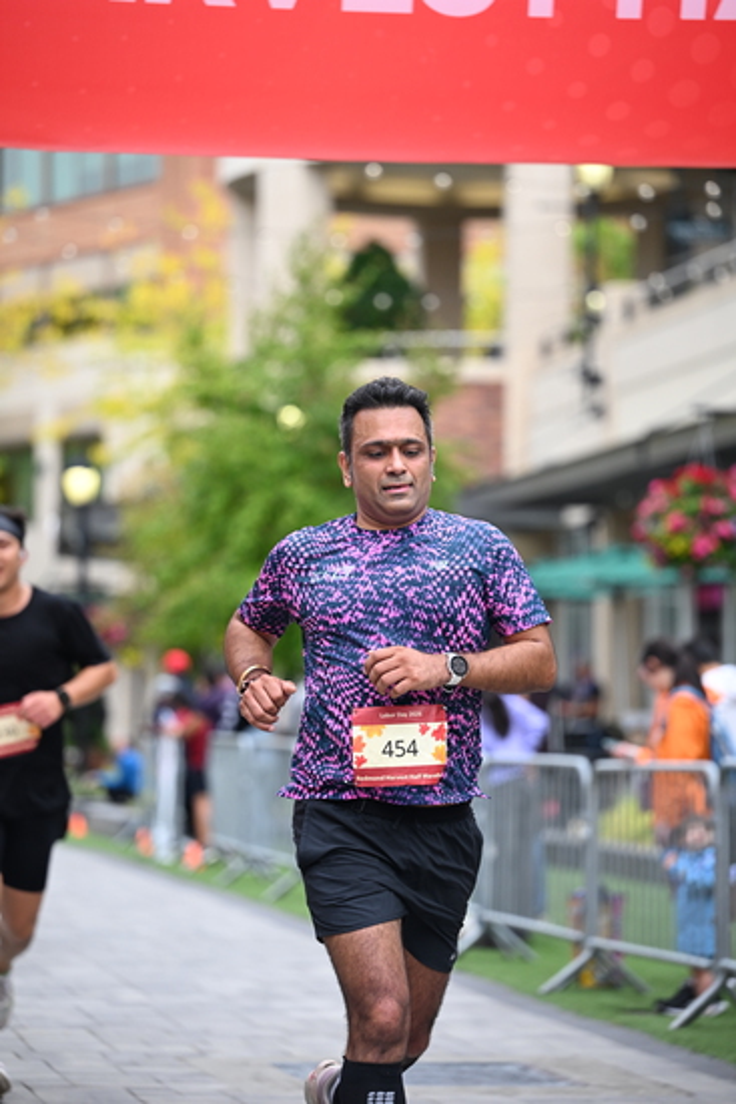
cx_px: 368
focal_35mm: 130
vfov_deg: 15.8
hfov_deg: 10.6
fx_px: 3984
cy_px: 552
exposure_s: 1/1600
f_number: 2.8
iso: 640
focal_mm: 130
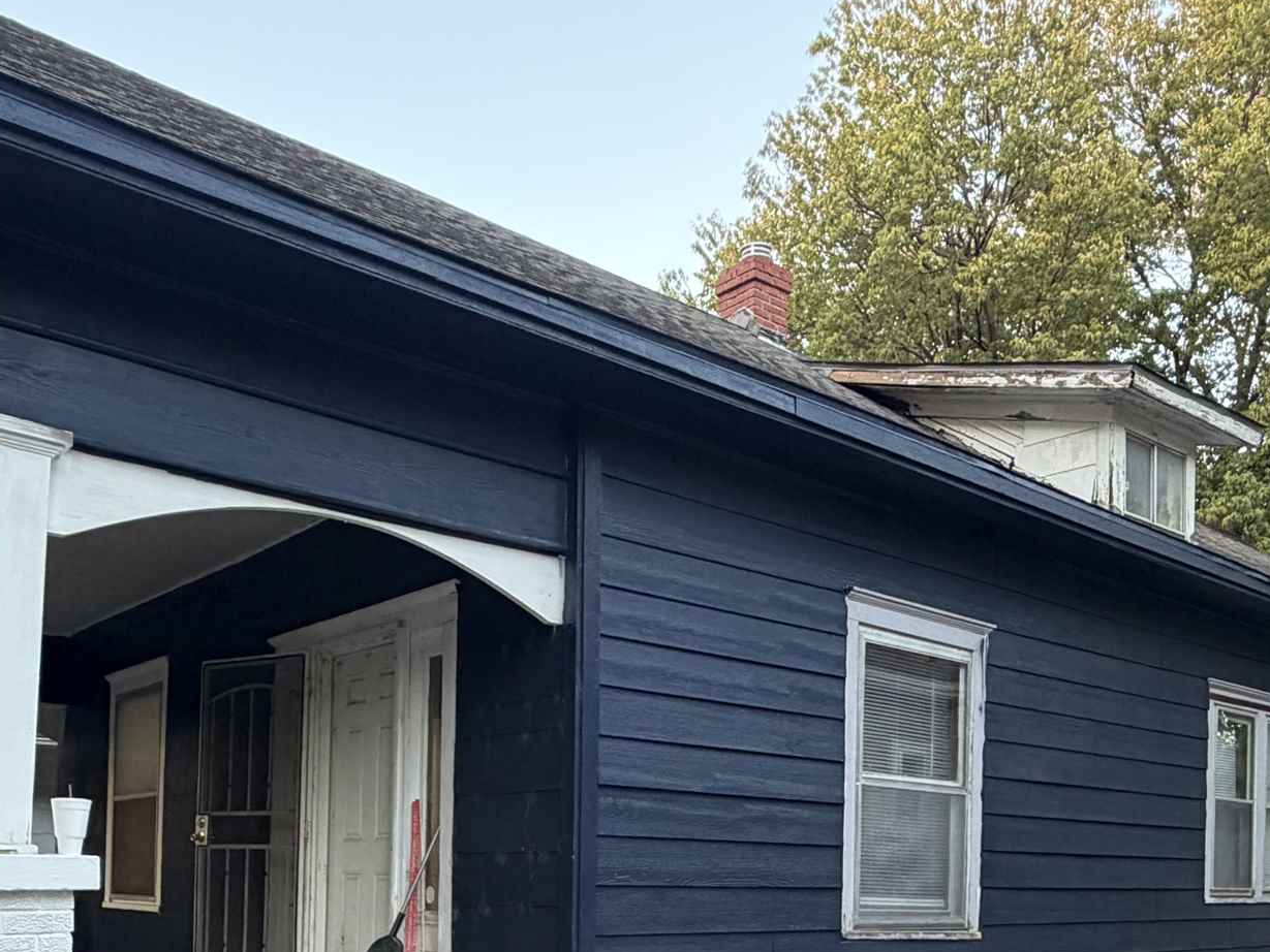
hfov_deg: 52.6
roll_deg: -0.8
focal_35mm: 35
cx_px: 670
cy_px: 867
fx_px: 1284
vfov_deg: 37.8
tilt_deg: +0.1
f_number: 2.2
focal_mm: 2.22
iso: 250
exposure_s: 1/121
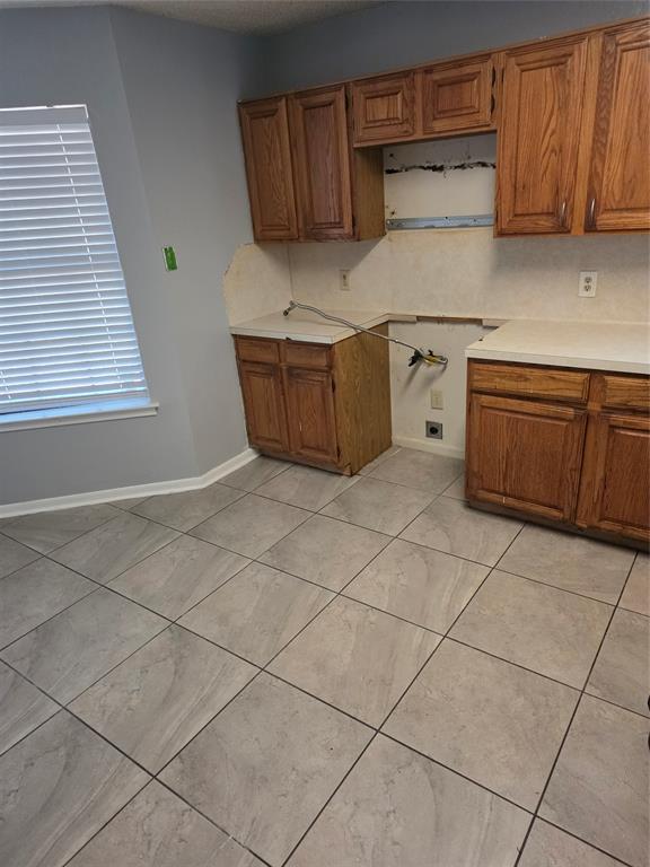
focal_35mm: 23
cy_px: 434
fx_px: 576
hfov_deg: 58.9
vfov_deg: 73.9
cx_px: 325
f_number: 1.7
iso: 800
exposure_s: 1/100
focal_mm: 6.25
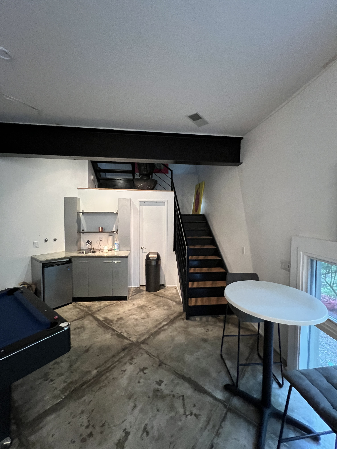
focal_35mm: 13
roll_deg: -0.1
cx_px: 168
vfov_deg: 106.2
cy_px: 224
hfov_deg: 89.9
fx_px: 169
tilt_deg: -2.3
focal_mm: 1.57
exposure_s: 1/60
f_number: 1.8
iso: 800
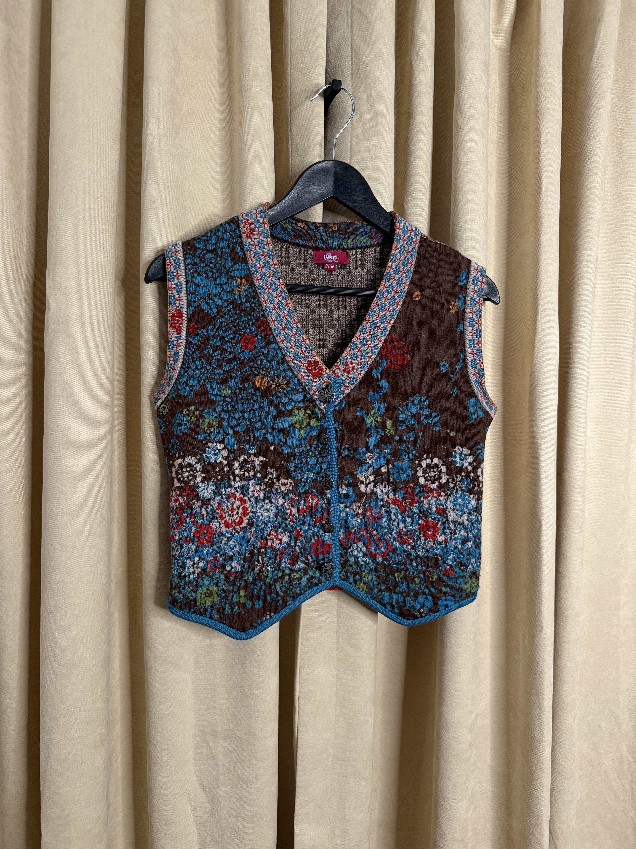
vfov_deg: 71.6
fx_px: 588
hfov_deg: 56.8
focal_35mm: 24
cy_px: 424
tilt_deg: -3.1
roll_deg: -0.7
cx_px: 318
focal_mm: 6.76
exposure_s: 1/50
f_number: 1.78
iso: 500
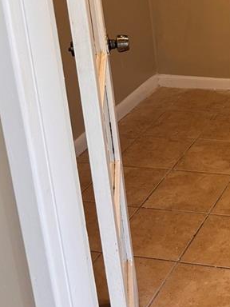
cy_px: 17
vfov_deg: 25.0
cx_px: 307
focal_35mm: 75
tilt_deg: -15.8
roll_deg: +2.7
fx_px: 664
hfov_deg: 18.2
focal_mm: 6.76
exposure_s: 1/60
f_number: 1.78
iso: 160
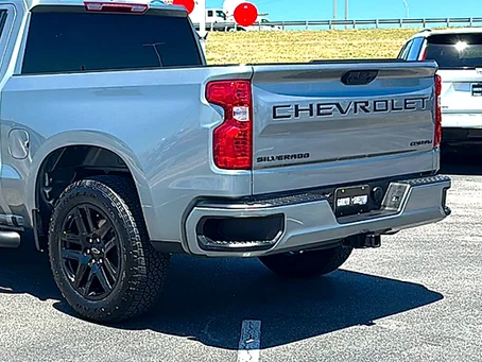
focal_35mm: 57
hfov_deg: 33.1
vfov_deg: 25.6
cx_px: 116
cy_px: 150
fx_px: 794
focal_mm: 6.86
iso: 80
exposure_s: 1/3268
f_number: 1.78
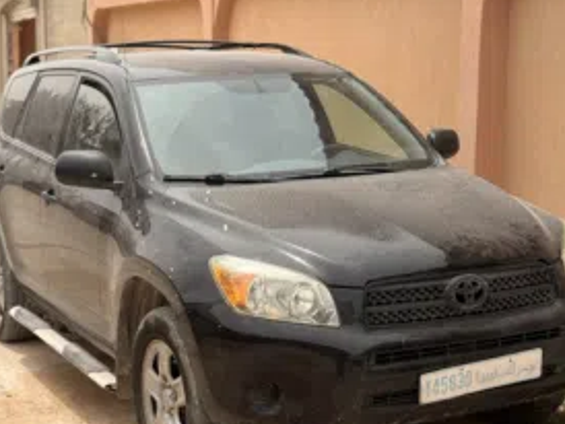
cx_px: 282
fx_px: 1144
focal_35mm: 70
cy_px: 224
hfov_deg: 27.8
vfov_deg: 21.0
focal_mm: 6.76
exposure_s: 1/5587
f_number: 1.78
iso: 100
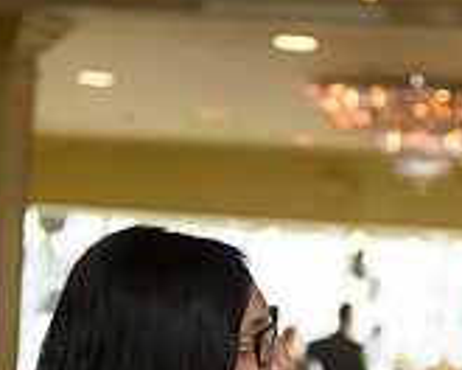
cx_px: 498
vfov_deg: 8.8
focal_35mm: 172
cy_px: 492
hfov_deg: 11.1
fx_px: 2352
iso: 1000
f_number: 2.8
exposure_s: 1/125
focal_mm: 52
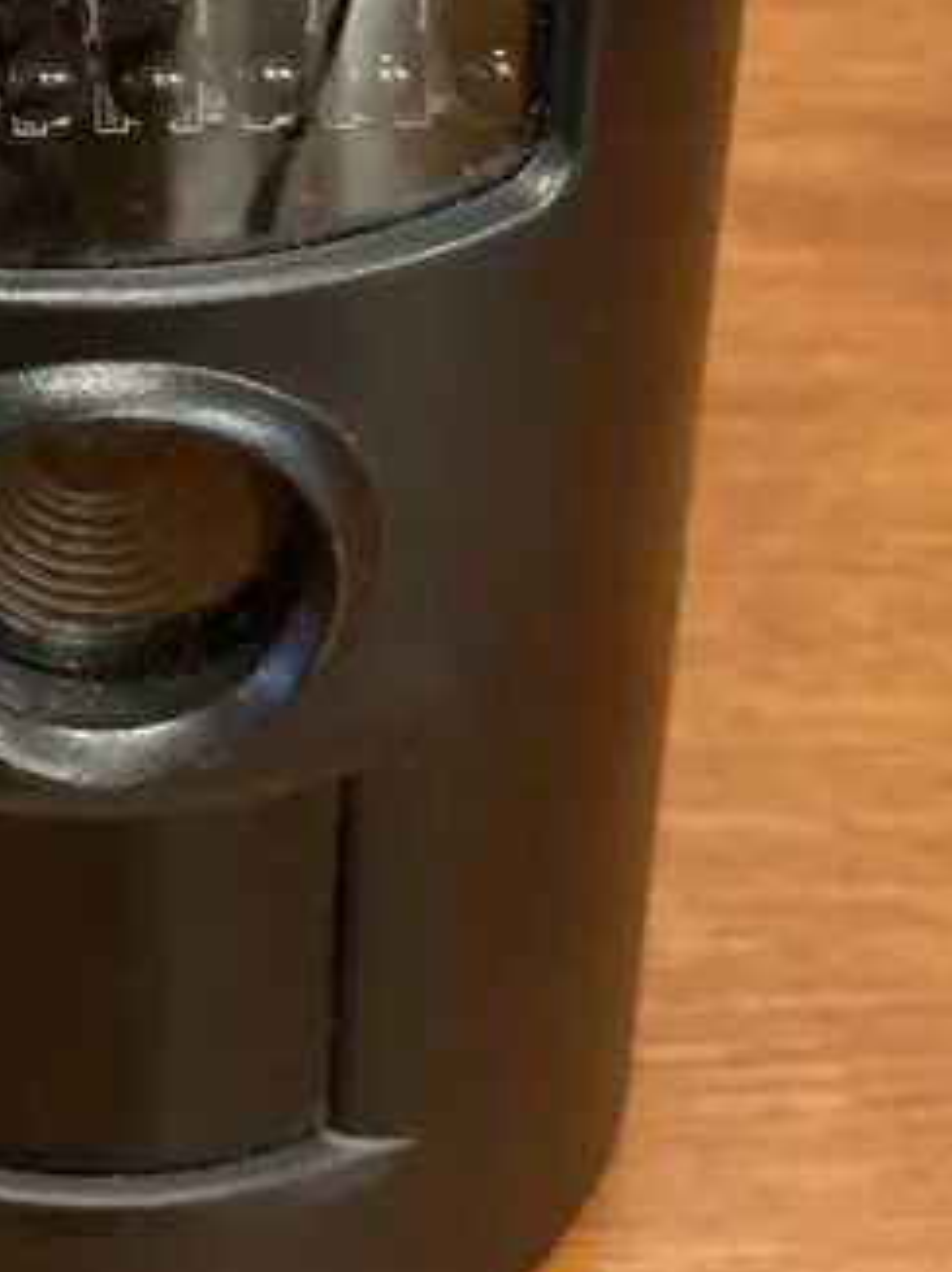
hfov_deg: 16.4
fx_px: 3231
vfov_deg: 21.7
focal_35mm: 88
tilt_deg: -31.9
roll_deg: +1.8
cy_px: 113
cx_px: -12
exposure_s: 1/50
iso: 320
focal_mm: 3.99
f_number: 1.8
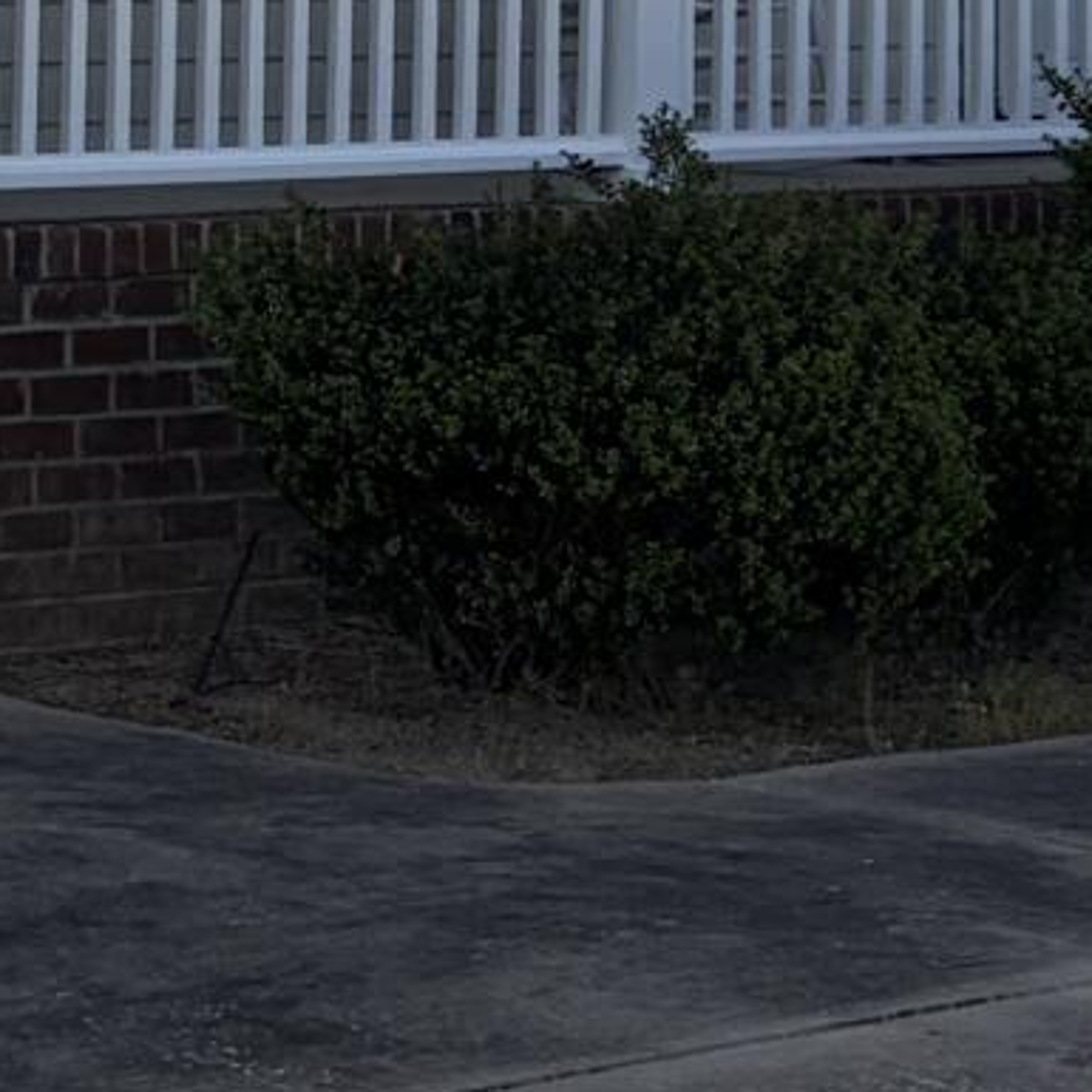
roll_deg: -1.7
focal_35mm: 179
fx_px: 6389
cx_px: -340
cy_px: -737
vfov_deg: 9.4
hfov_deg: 9.6
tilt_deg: +5.3
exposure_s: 1/4950
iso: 50
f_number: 1.6
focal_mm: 5.96
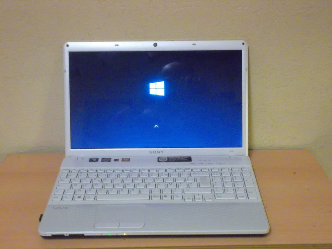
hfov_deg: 34.3
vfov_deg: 26.1
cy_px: 124
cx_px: 166
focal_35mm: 56
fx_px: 537
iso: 800
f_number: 4.7
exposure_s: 1/8
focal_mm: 7.9
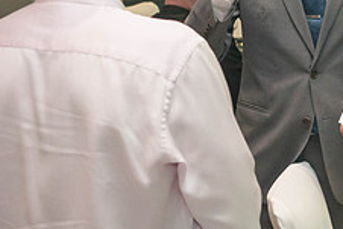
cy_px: 28
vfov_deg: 10.4
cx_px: 323
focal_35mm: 131
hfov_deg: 15.4
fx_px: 1249
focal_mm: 24
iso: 1600
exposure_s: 1/100
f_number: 2.8
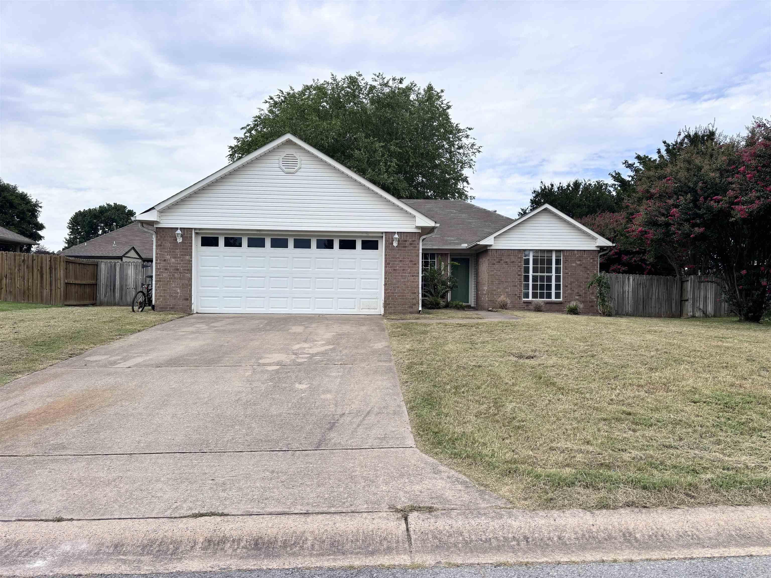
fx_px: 579
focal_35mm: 26
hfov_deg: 67.3
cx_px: 386
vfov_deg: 53.1
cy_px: 289
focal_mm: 5.96
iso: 50
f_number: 1.6
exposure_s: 1/2857
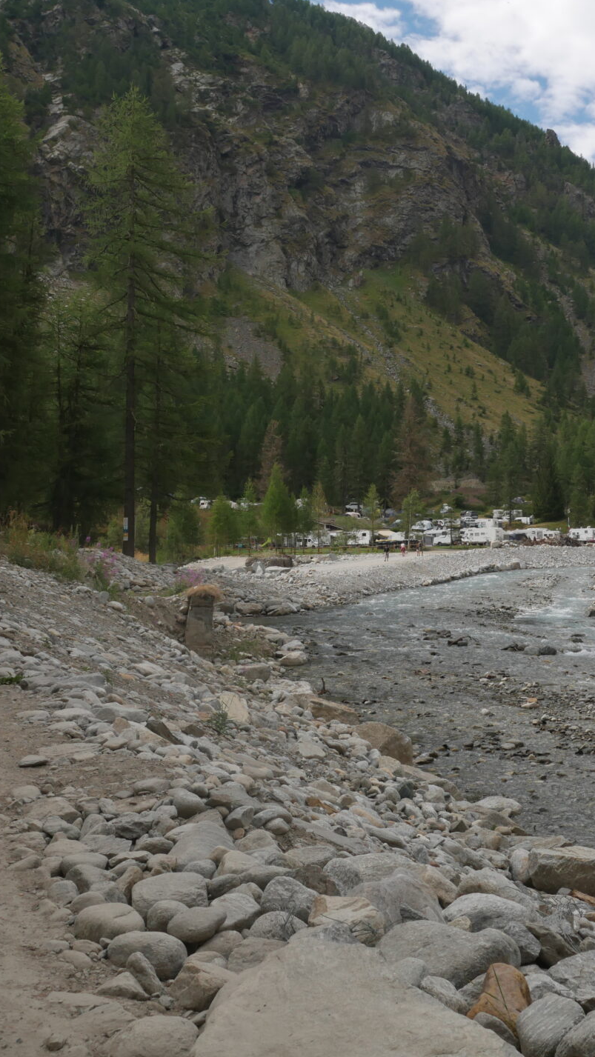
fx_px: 1234
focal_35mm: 44
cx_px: 419
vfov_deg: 46.4
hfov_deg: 26.9
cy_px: 524
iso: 200
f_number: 7.1
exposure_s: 1/400
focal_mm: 15
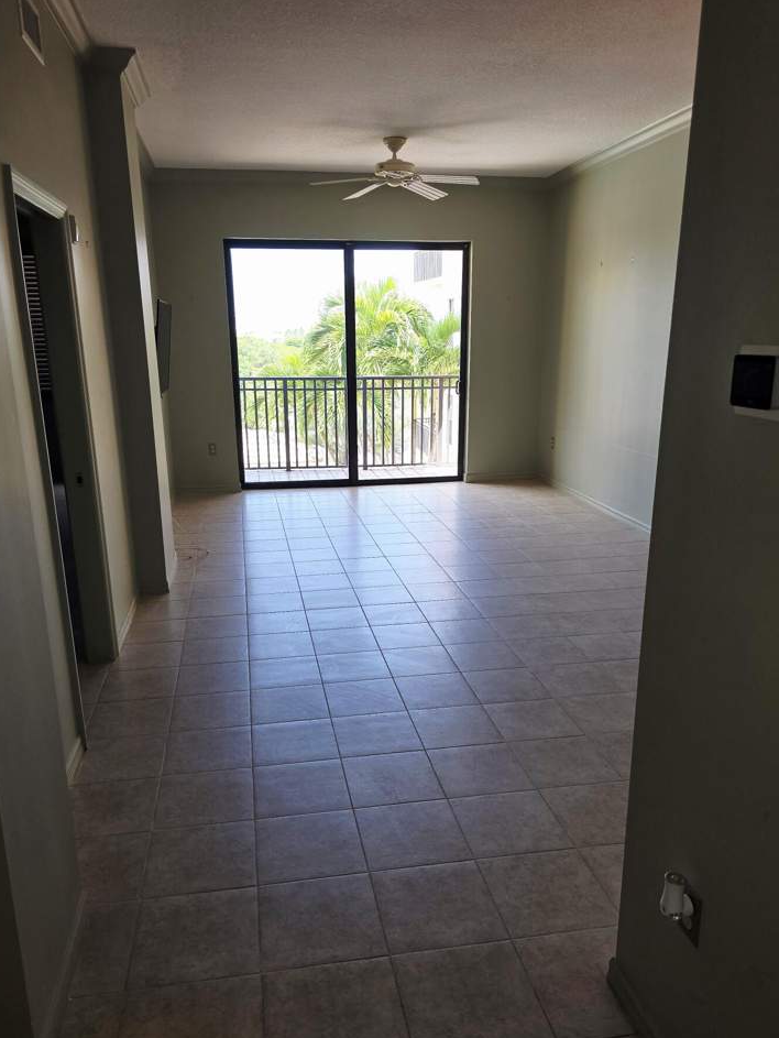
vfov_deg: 67.2
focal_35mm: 26
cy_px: 564
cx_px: 374
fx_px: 780
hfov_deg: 53.1
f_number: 1.7
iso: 25
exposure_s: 1/60.2
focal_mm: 6.3
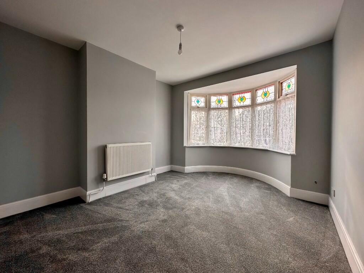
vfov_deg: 85.7
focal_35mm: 14
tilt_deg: -1.4
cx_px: 182
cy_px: 136
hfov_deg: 102.1
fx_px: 147
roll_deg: +0.0
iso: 40
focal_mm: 2.22
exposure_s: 1/231
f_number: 2.2
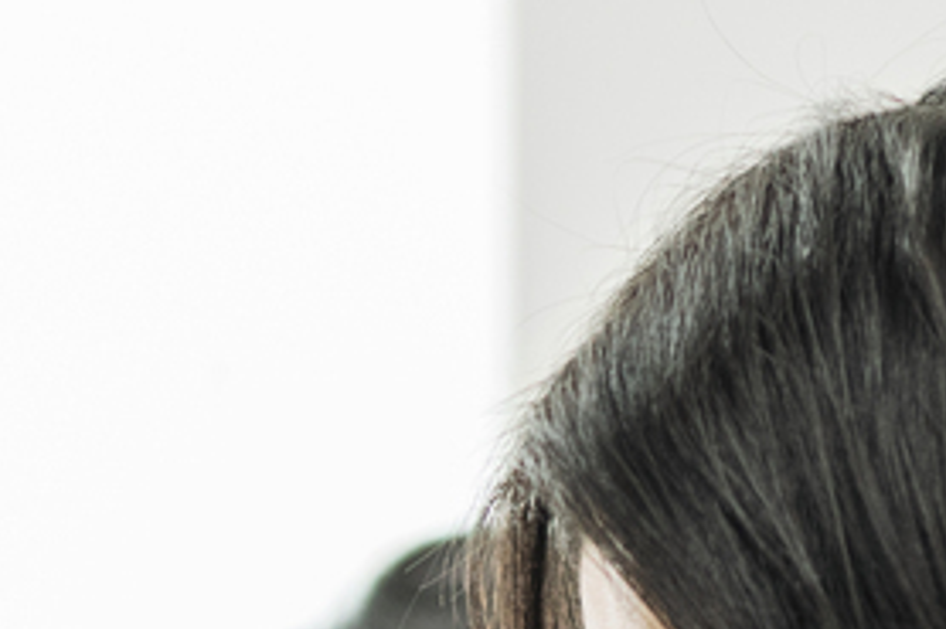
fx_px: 9454
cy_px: 1858
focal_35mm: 360
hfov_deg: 5.7
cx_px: 395
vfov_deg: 3.7
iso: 400
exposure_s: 1/200
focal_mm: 50
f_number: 2.2
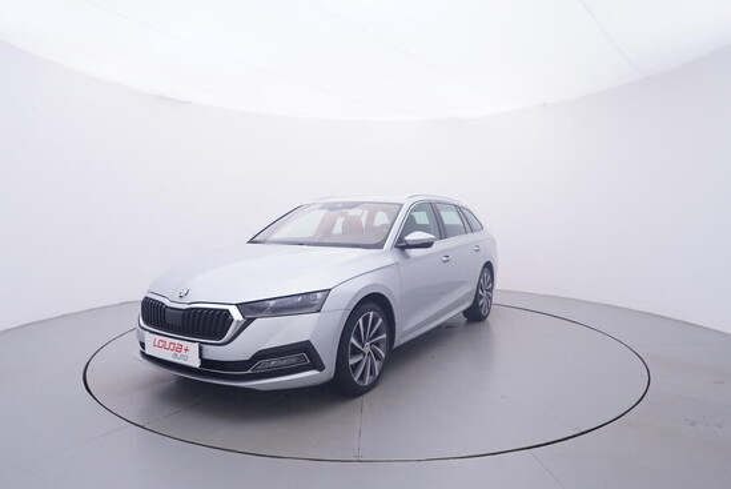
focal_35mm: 22
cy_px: 244
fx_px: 457
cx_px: 366
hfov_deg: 77.3
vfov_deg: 56.2
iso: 200
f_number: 5
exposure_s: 1/80
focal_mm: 15
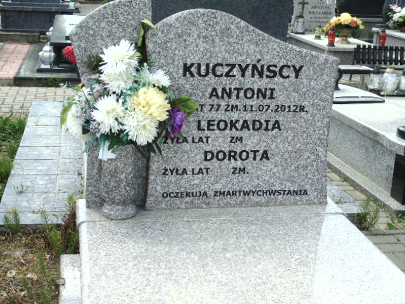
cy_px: 152
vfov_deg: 27.0
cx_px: 202
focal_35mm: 54
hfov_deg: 35.5
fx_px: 632
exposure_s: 1/250
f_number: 4.3
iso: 80
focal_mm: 9.6
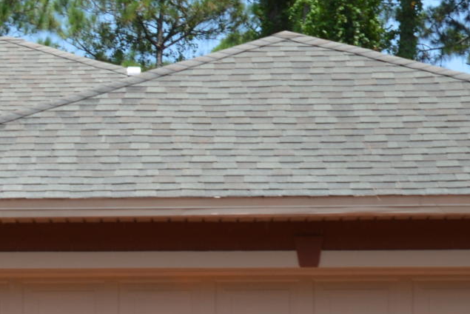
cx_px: -159
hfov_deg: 9.2
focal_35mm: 219
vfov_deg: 6.2
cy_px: 381
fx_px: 2865
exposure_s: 1/200
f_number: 7.1
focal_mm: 31
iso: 100
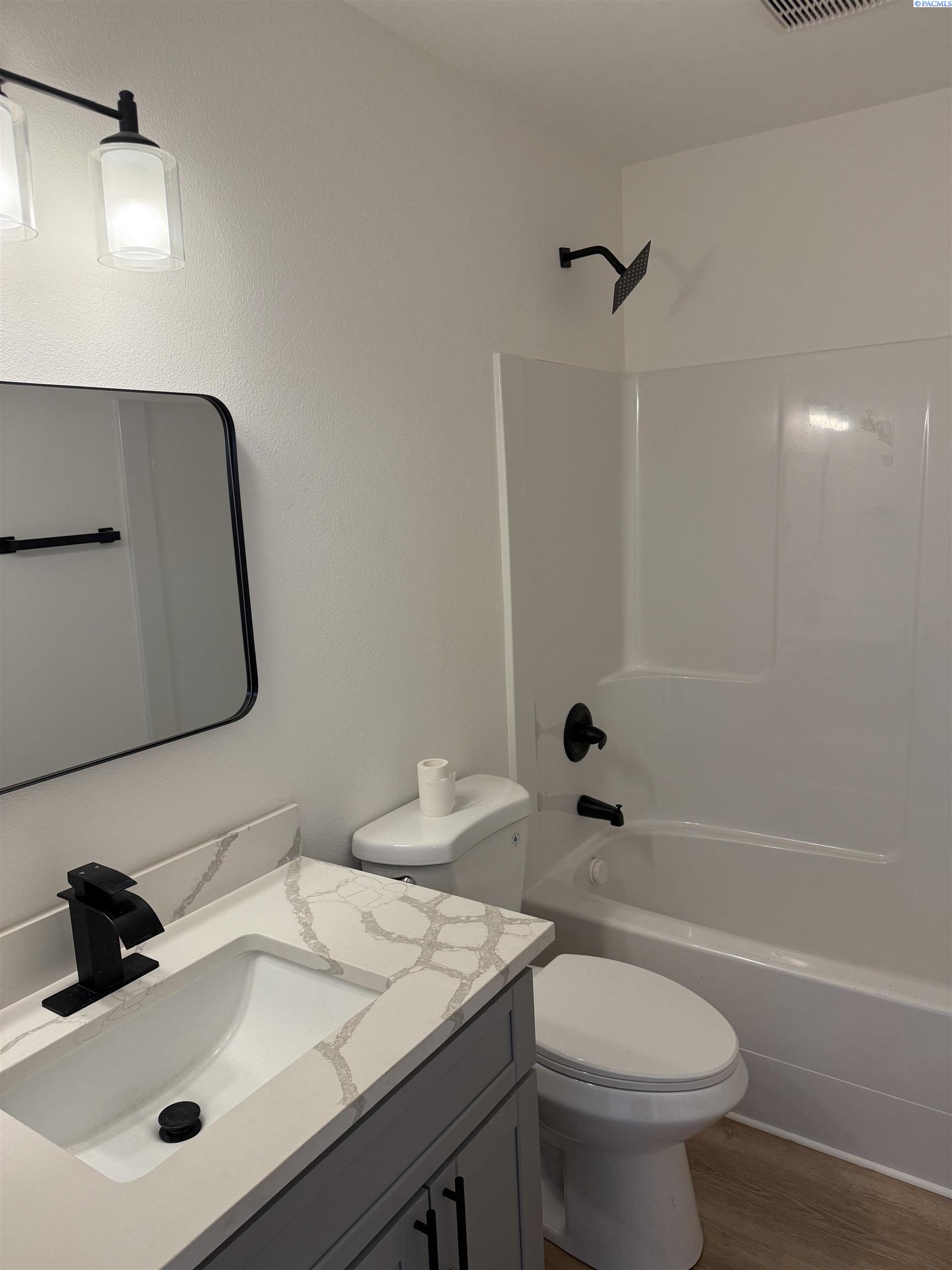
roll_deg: +3.0
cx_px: 476
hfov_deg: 56.8
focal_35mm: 24
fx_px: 880
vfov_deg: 71.6
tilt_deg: -8.0
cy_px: 635
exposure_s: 1/120
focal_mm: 6.76
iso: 125
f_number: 1.78
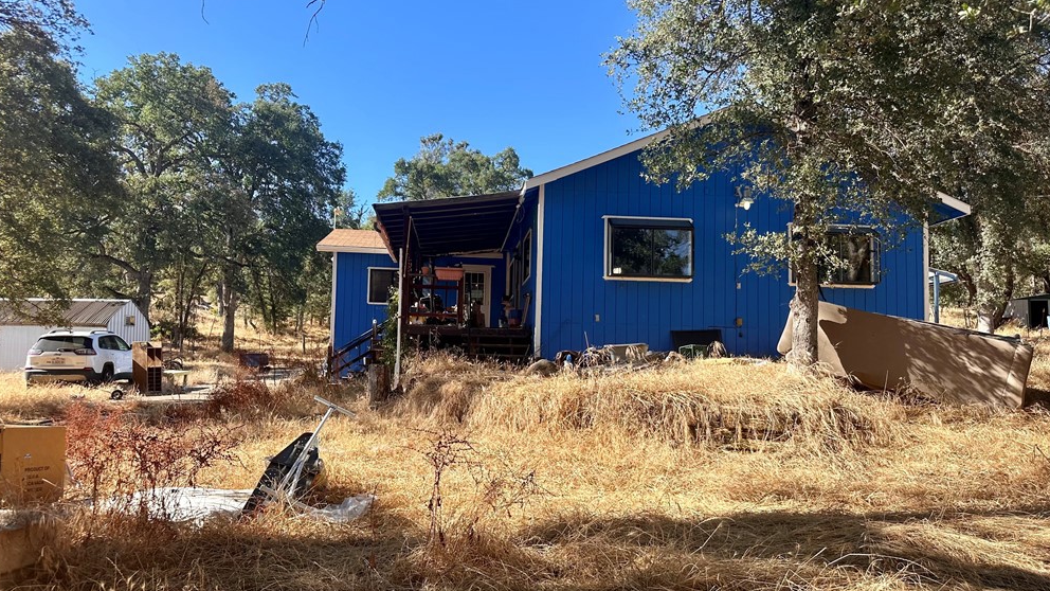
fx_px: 752
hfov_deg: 69.9
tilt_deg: +5.5
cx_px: 530
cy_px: 305
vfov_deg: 42.9
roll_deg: -1.7
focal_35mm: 27
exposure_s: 1/1845
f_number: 1.78
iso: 80
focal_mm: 6.86
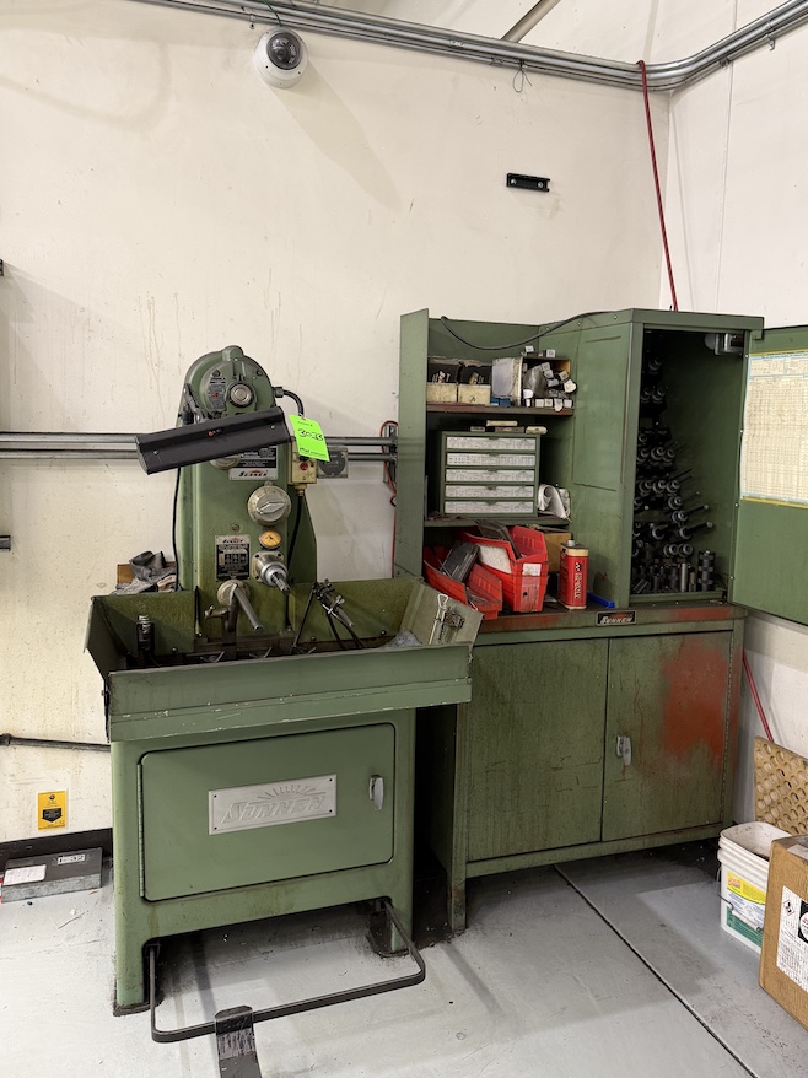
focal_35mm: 28
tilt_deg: -6.0
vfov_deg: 63.4
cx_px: 460
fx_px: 872
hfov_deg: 49.6
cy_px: 501
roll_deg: +0.1
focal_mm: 6.76
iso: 250
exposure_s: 1/60
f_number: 1.78
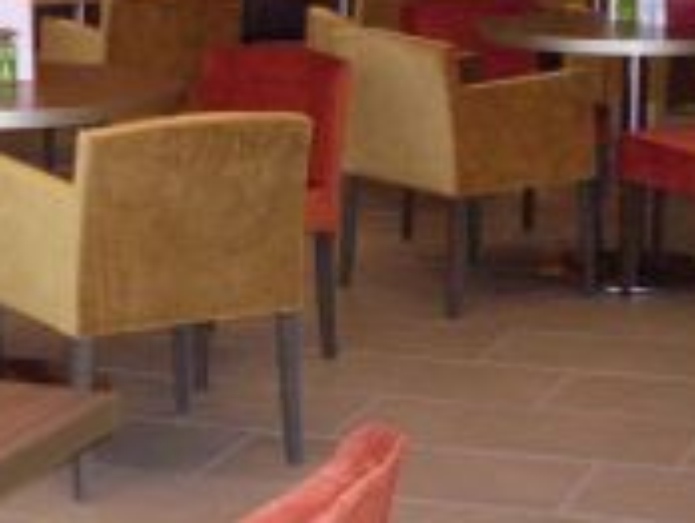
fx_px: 2191
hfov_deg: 17.9
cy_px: 62
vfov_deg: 13.5
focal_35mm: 109
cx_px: 152
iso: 240
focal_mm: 6.3
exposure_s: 1/45
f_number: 2.8
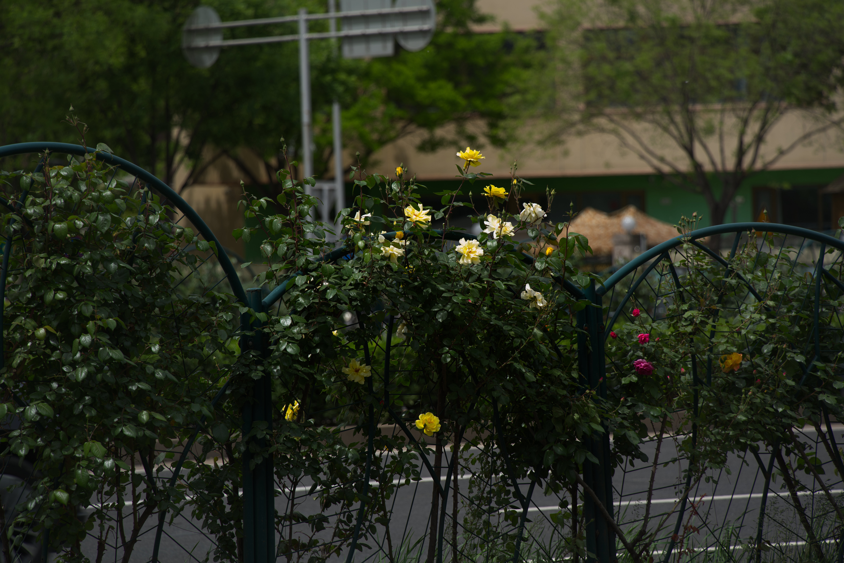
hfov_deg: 10.3
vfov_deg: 6.9
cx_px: 422
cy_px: 282
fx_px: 4689
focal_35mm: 200
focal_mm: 200
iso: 125
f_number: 5.6
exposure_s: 1/320
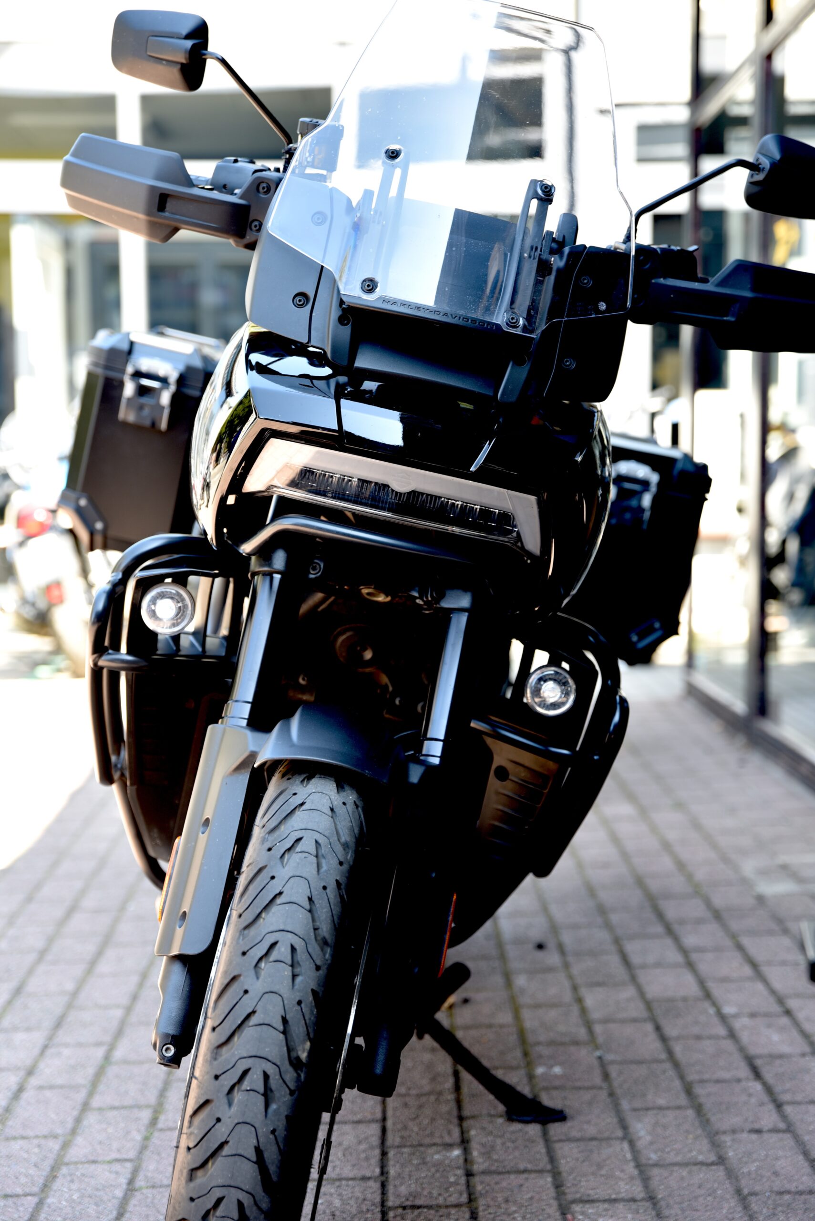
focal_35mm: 62
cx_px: 408
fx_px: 2103
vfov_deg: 32.4
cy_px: 610
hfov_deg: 21.9
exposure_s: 1/60
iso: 100
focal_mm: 62
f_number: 3.2
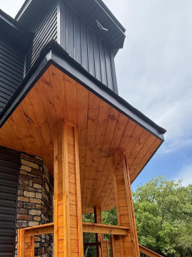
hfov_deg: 51.3
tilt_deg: +21.1
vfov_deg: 63.8
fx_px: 192
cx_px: 54
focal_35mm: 26
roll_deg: -0.8
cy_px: 189
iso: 50
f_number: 2.2
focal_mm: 2.22
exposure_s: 1/482
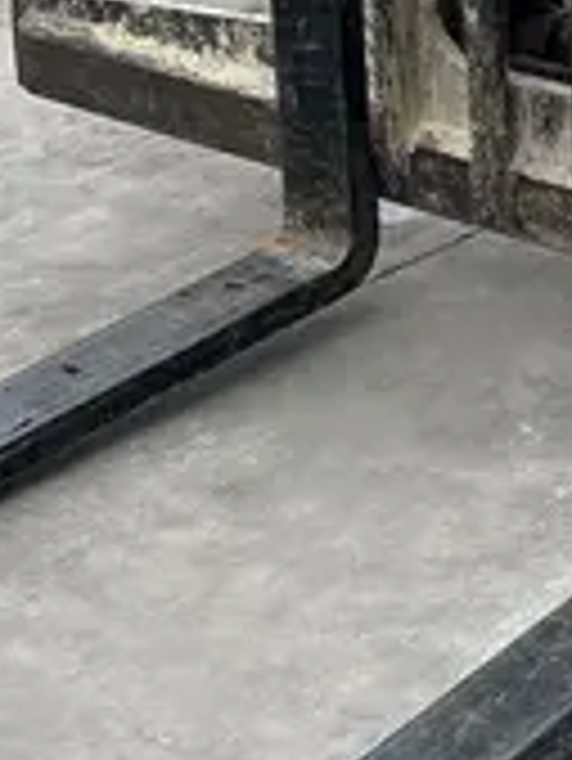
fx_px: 2487
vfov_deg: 16.4
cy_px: -245
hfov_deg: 11.6
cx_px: 1207
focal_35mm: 113
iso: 50
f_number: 1.5
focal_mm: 5.7
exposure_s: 1/1553
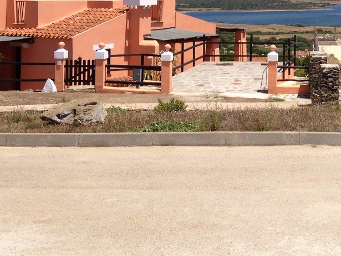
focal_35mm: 91
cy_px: -43
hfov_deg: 20.6
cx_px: 369
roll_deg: +0.1
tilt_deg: -0.5
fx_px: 897
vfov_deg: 15.7
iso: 50
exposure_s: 1/2632
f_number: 2.4
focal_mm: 4.28
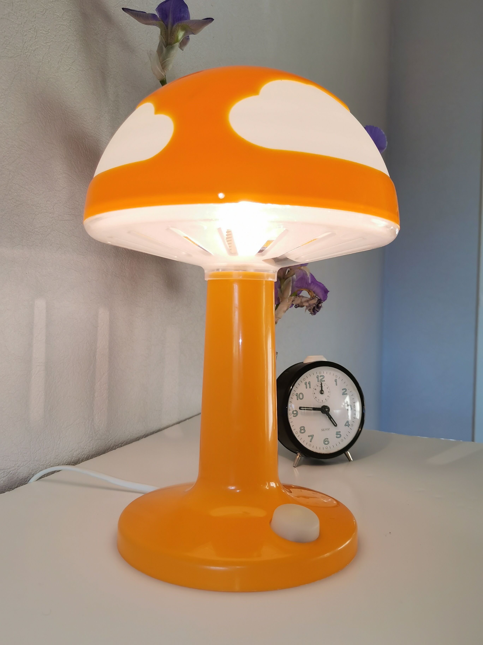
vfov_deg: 58.4
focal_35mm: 31
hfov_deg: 45.4
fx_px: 577
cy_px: 322
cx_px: 242
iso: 50
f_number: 1.8
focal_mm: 5.58
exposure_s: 1/103
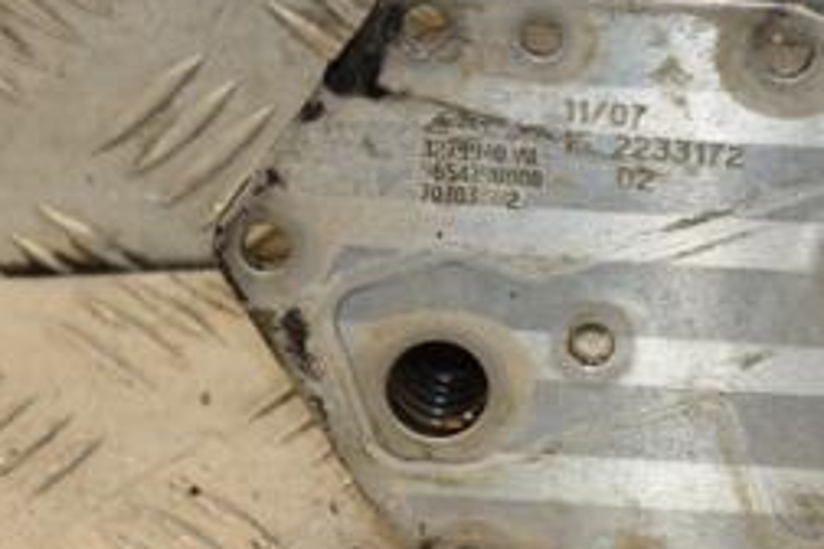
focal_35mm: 250
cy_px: 248
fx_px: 5722
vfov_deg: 5.5
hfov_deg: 8.2
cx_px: 654
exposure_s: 1/160
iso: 800
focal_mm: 70
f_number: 5.3
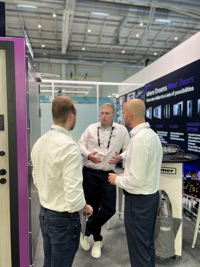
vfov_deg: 67.3
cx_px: 100
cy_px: 134
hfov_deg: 53.1
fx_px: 200
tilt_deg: -2.1
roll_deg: +1.0
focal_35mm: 26
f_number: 1.5
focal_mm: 5.7
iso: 50
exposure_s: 1/100
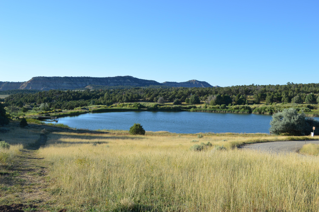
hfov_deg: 55.2
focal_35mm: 34
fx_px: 305
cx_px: 160
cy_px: 106
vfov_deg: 38.3
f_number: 7.1
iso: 100
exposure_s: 1/200
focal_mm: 23
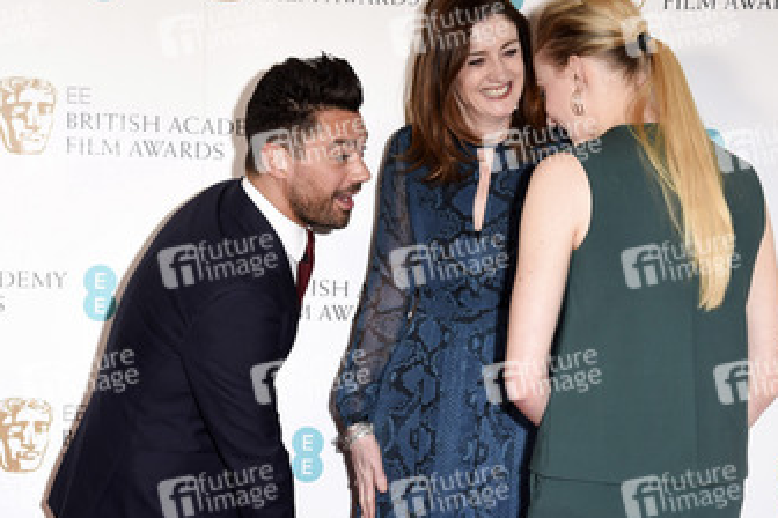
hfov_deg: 24.4
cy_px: 319
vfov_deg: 16.4
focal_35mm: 83
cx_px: 479
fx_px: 1794
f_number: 6.3
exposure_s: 1/250
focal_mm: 62
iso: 1000
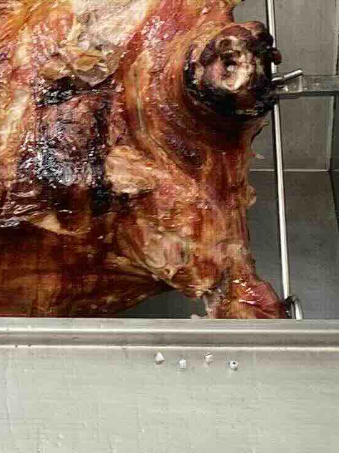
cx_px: -256
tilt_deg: -13.4
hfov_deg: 9.8
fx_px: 1880
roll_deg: +0.1
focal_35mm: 144
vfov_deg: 13.7
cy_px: 279
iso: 40
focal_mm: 4.25
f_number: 1.8
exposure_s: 1/100
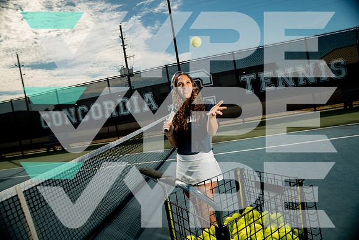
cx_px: 180
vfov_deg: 49.6
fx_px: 259
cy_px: 120
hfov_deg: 69.4
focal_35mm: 26
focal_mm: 26
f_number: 4.5
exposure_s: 1/250
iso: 100
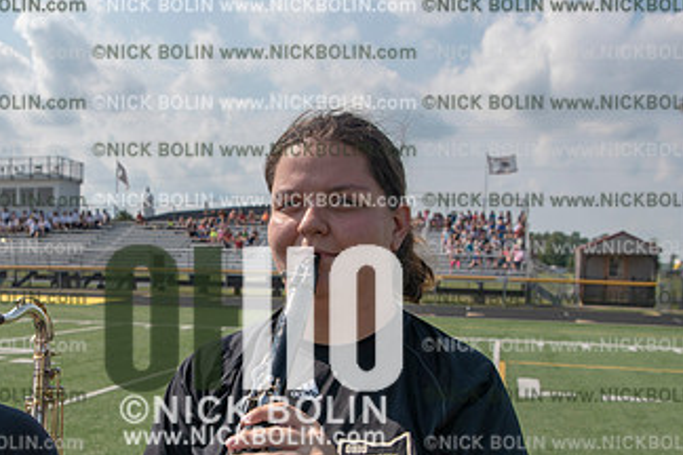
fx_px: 816
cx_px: 253
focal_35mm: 43
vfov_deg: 30.6
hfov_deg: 45.0
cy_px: 347
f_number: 5.6
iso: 200
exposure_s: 1/2000
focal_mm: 24
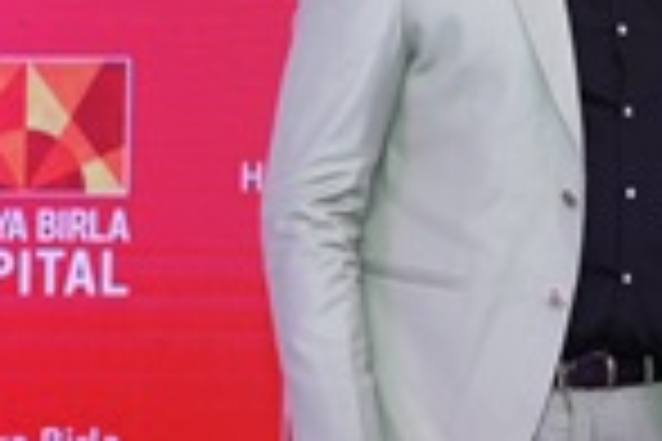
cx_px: 968
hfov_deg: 13.7
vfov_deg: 9.6
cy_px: 117
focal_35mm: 142
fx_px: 2611
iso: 1000
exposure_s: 1/160
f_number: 4.5
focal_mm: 46
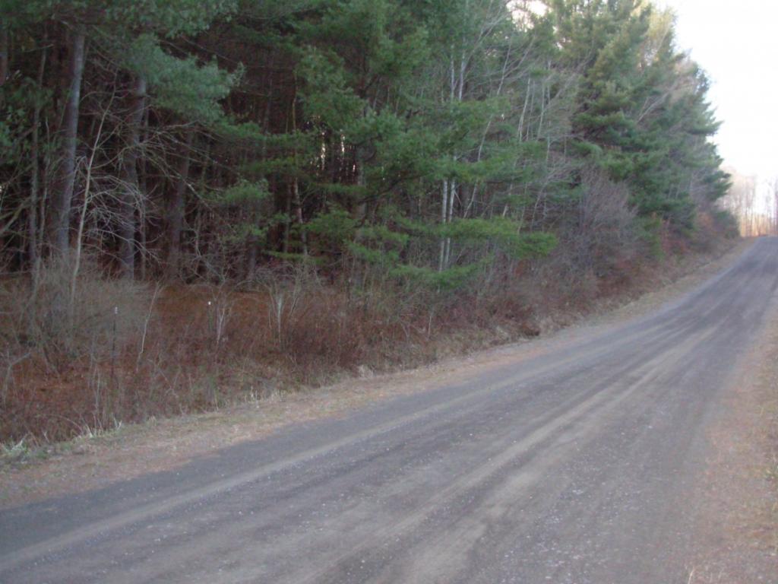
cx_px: 389
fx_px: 854
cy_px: 292
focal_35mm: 38
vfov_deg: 37.7
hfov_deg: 49.0
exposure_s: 1/128
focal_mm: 6.3
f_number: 2.9
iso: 200
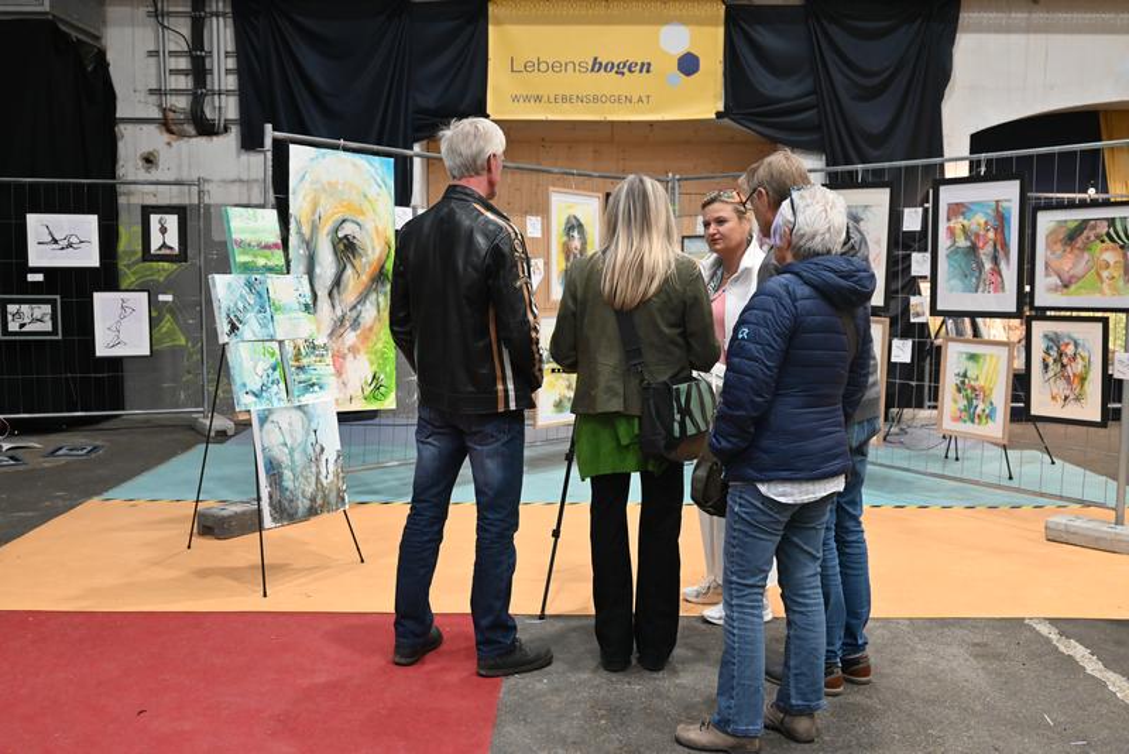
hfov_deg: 53.1
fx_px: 1129
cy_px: 377
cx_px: 564
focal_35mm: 36
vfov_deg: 36.9
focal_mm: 36
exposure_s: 1/125
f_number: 5
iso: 3200
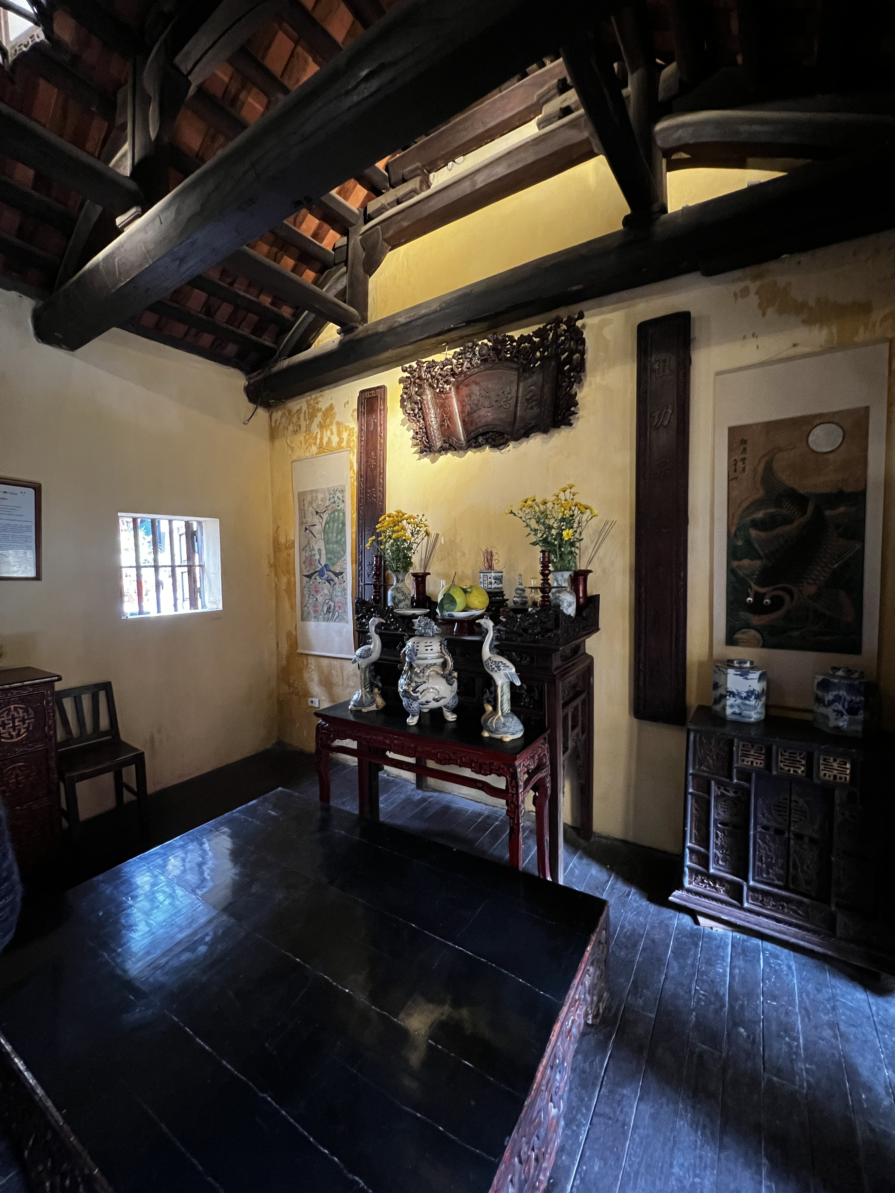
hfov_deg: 89.9
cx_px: 448
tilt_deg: -3.3
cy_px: 596
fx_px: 448
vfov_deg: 106.2
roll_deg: +1.0
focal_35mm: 13
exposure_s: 1/33
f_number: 1.8
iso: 800
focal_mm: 1.57
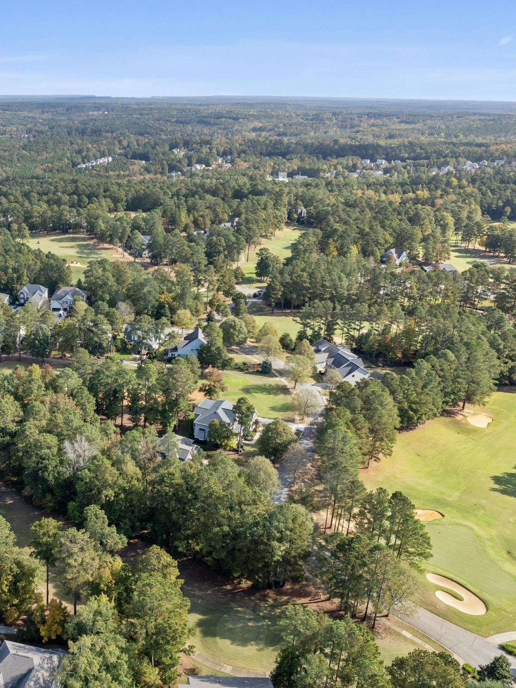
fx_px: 636
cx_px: 113
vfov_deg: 56.8
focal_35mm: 32
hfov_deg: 42.4
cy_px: 342
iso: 100
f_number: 2.8
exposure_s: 1/800
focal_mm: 8.38
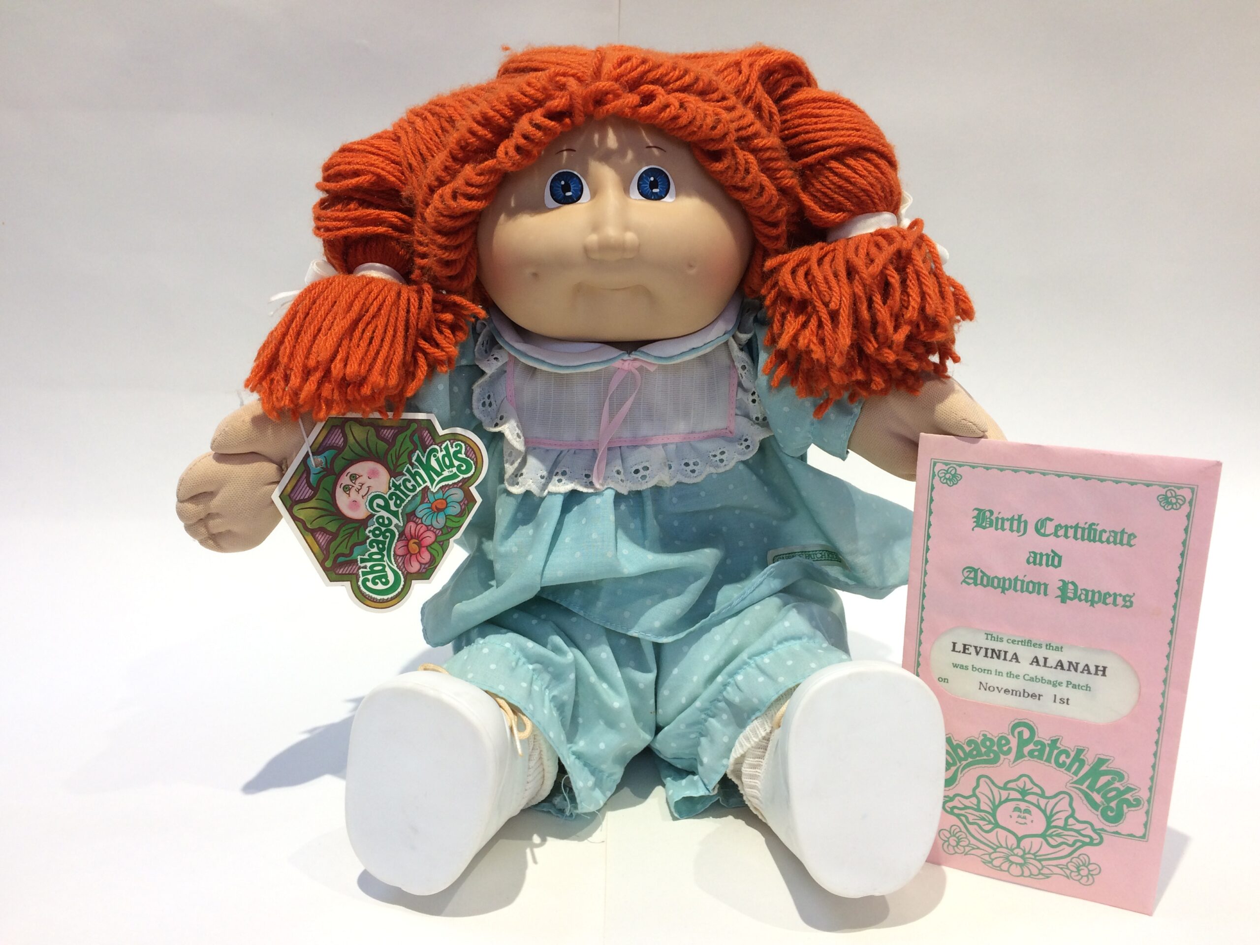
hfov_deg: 61.7
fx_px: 1056
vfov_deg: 48.2
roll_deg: +1.2
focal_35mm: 29
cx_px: 630
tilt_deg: -20.4
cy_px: 472
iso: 50
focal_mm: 4.15
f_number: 2.2
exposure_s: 1/50
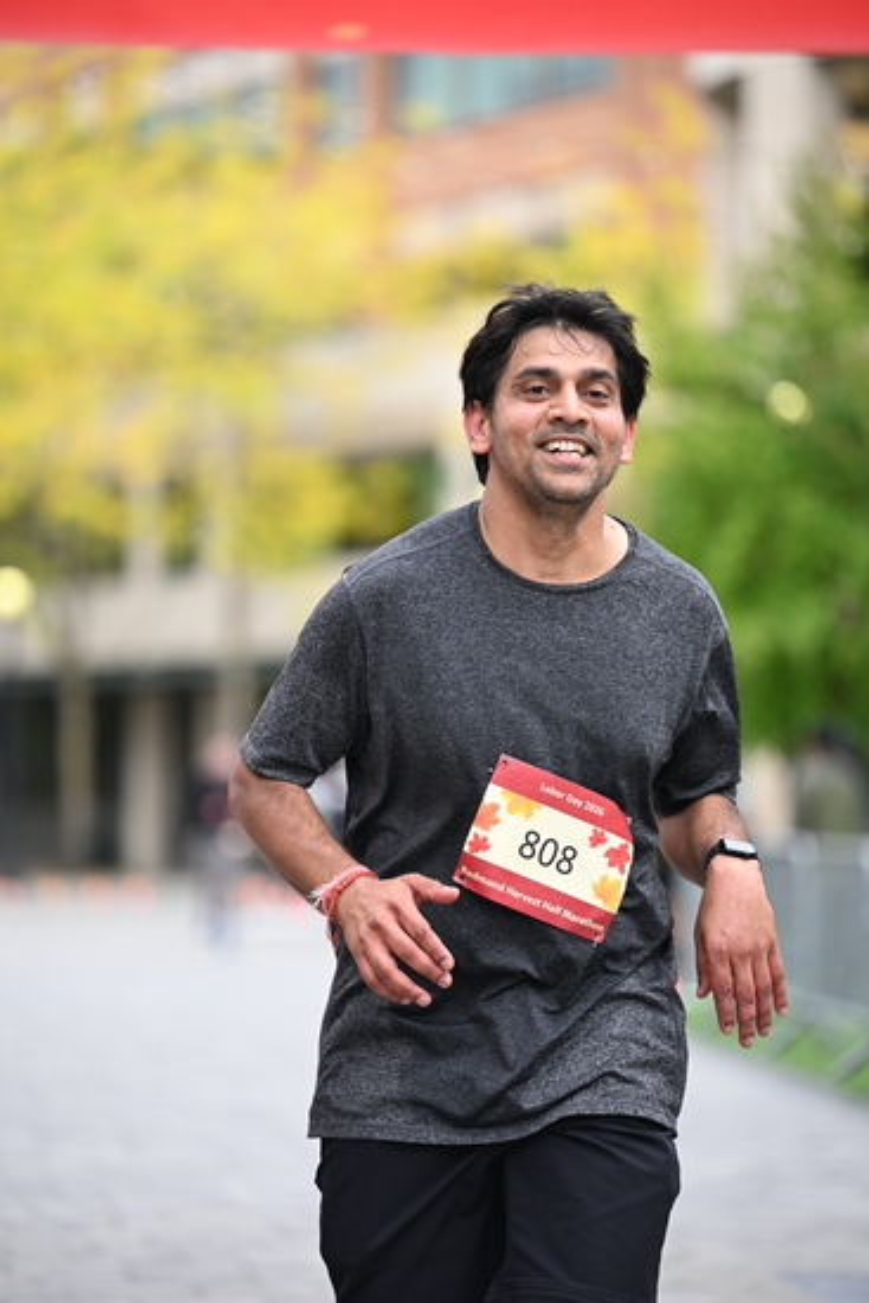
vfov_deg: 14.1
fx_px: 5246
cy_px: 652
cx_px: 434
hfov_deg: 9.5
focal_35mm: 145
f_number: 2.8
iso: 640
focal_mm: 145
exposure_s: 1/1600
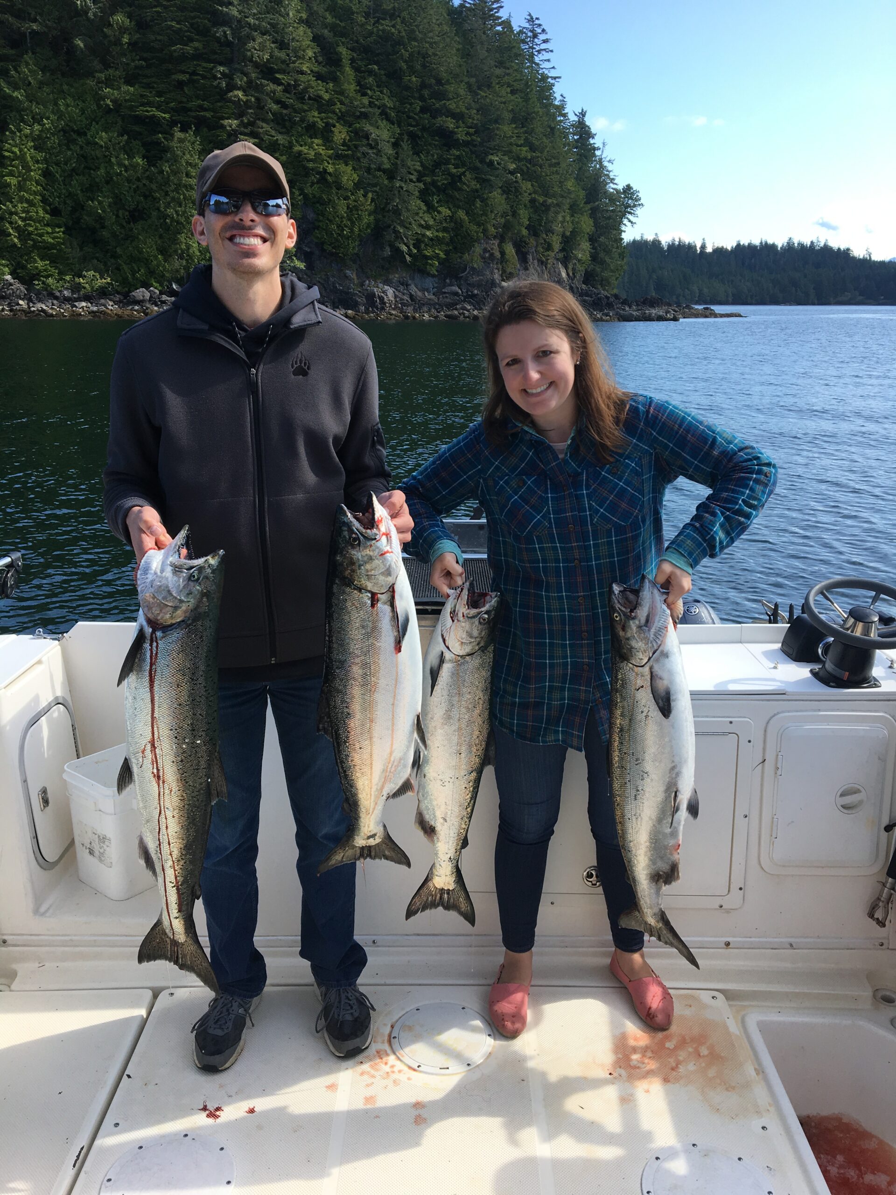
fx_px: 1001
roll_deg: +1.0
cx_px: 448
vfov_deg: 61.7
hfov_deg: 48.2
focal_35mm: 29
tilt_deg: -12.6
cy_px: 598
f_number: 2.2
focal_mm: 4.15
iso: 25
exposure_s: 1/718
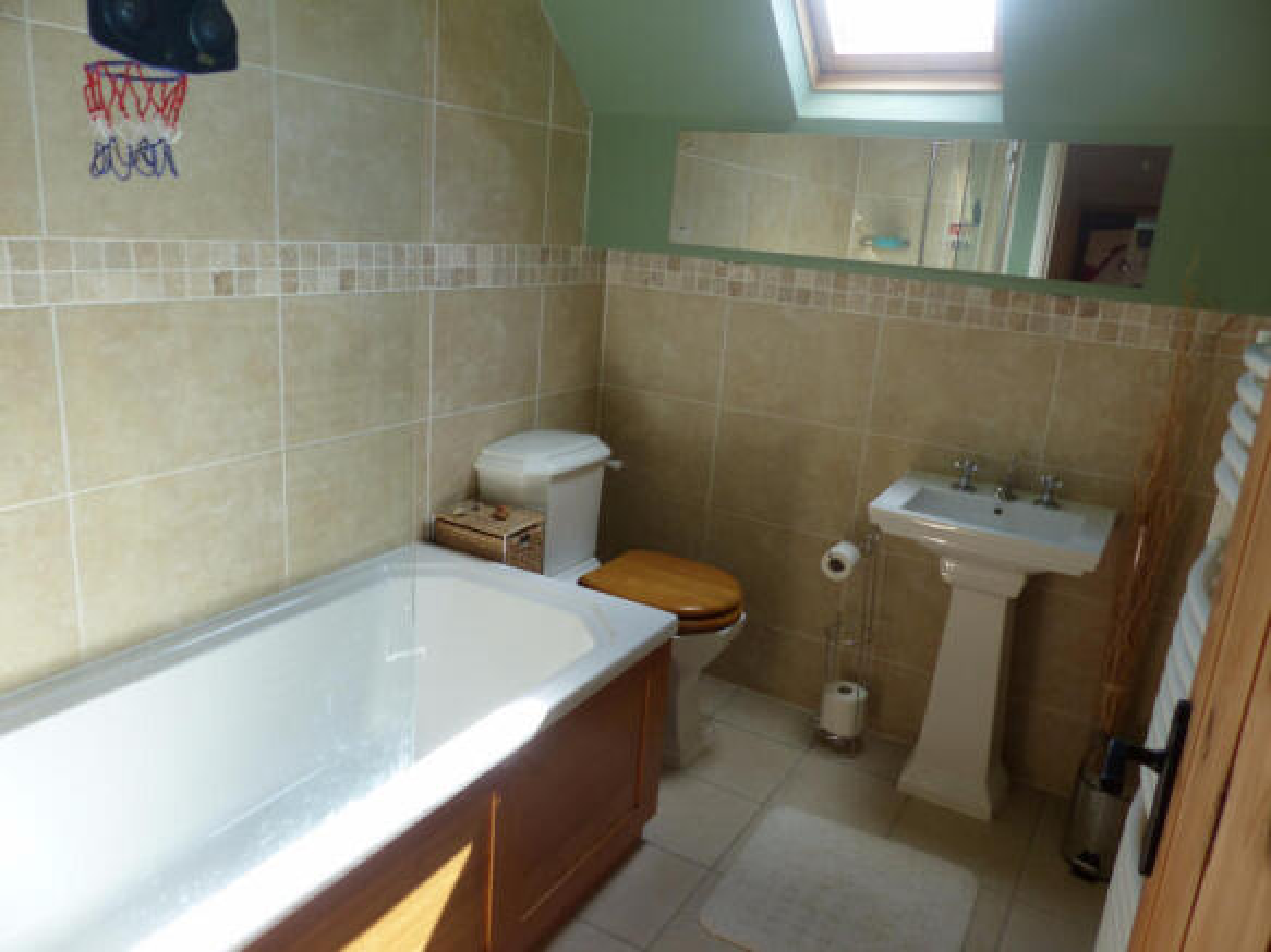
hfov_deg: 69.4
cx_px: 636
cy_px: 476
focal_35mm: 25
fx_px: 918
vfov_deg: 54.9
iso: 100
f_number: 2.8
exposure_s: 1/80
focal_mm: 4.5
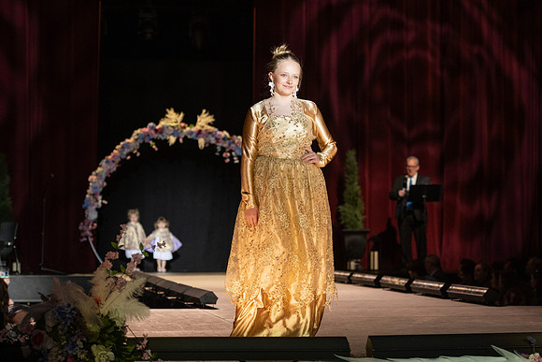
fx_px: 1452
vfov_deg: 14.2
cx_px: 296
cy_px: 208
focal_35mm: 96
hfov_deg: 21.1
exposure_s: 1/640
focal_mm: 70
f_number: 2.8
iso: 640
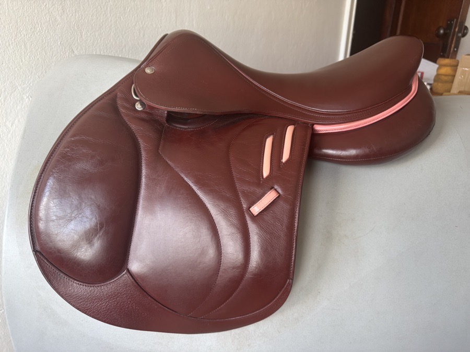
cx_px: 235
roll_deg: -0.2
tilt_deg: -23.1
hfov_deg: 71.6
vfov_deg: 56.8
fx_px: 326
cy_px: 176
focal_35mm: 24
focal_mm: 6.76
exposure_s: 1/121
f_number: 1.78
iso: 160
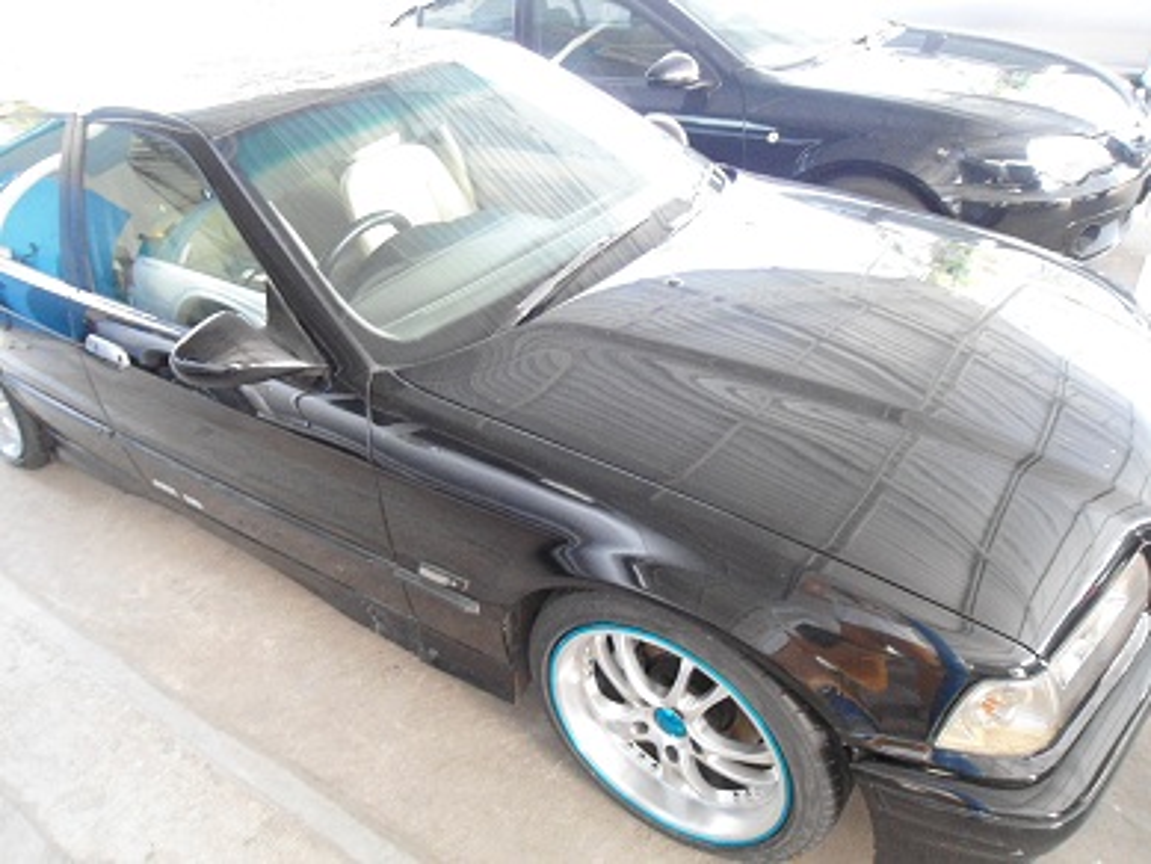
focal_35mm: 26
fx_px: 865
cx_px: 576
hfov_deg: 67.3
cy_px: 432
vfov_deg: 53.1
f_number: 2.8
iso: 400
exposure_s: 1/30
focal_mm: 4.7
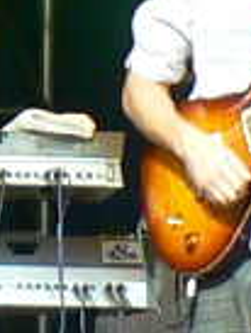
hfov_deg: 8.5
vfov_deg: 10.9
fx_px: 1651
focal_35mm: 171
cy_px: -233
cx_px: 368
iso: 64
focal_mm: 6.8
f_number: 2.8
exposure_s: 1/40
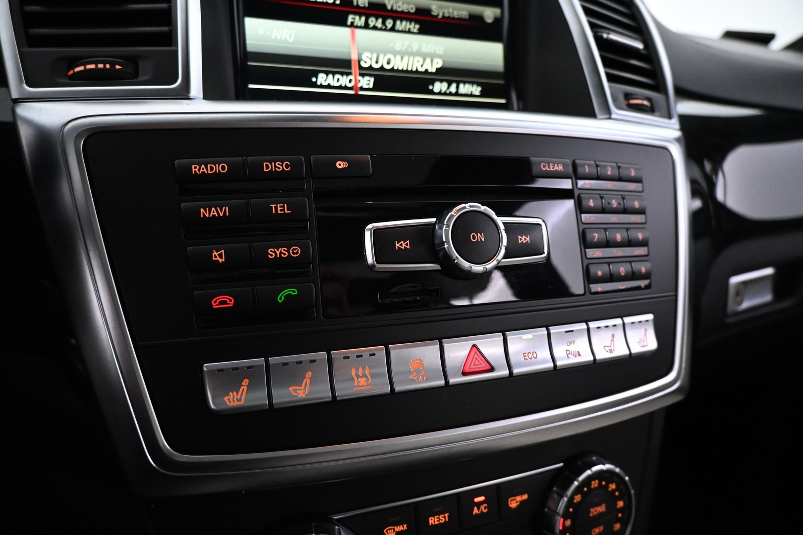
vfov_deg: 53.1
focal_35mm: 24
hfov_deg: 73.7
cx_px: 402
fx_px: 535
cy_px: 268
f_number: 3.5
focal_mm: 16
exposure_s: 1/60
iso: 4000
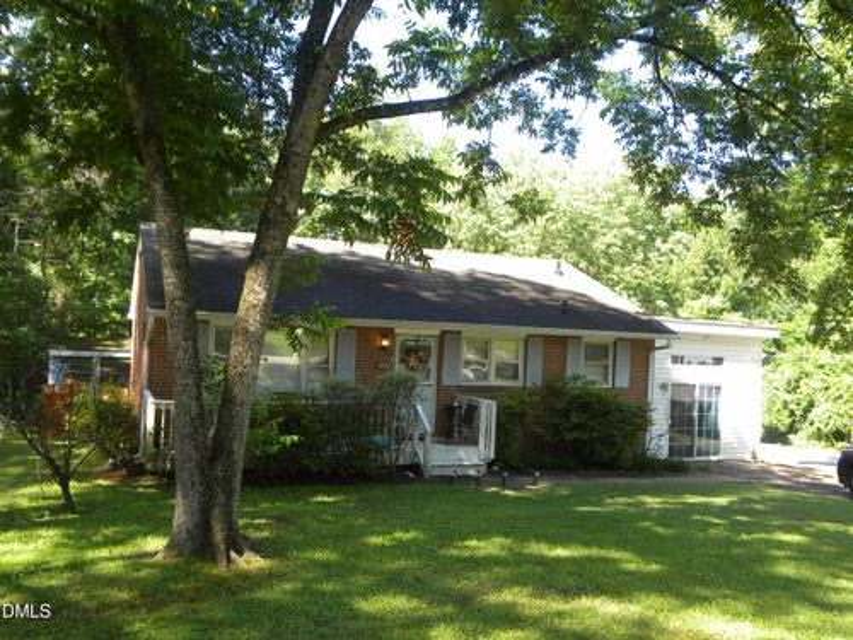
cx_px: 426
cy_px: 320
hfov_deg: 55.4
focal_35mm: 33
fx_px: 813
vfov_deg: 42.9
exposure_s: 1/90
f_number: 3.2
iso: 64
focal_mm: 5.9
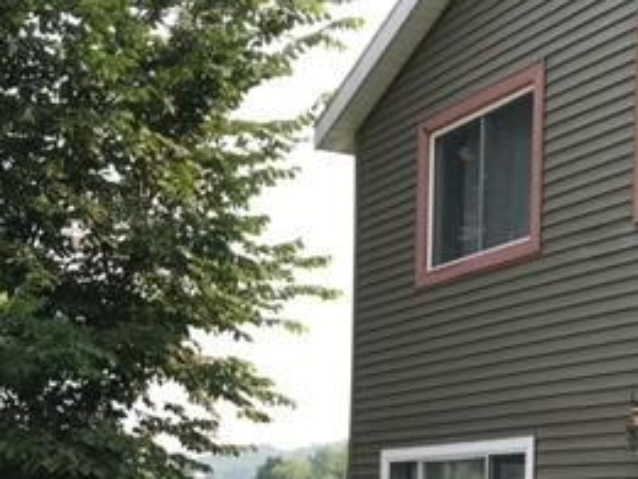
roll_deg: -1.2
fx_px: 1272
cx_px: 312
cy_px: 560
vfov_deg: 20.1
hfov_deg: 28.2
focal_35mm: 69
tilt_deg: -1.6
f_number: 1.8
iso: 20
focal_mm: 3.99
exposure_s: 1/538
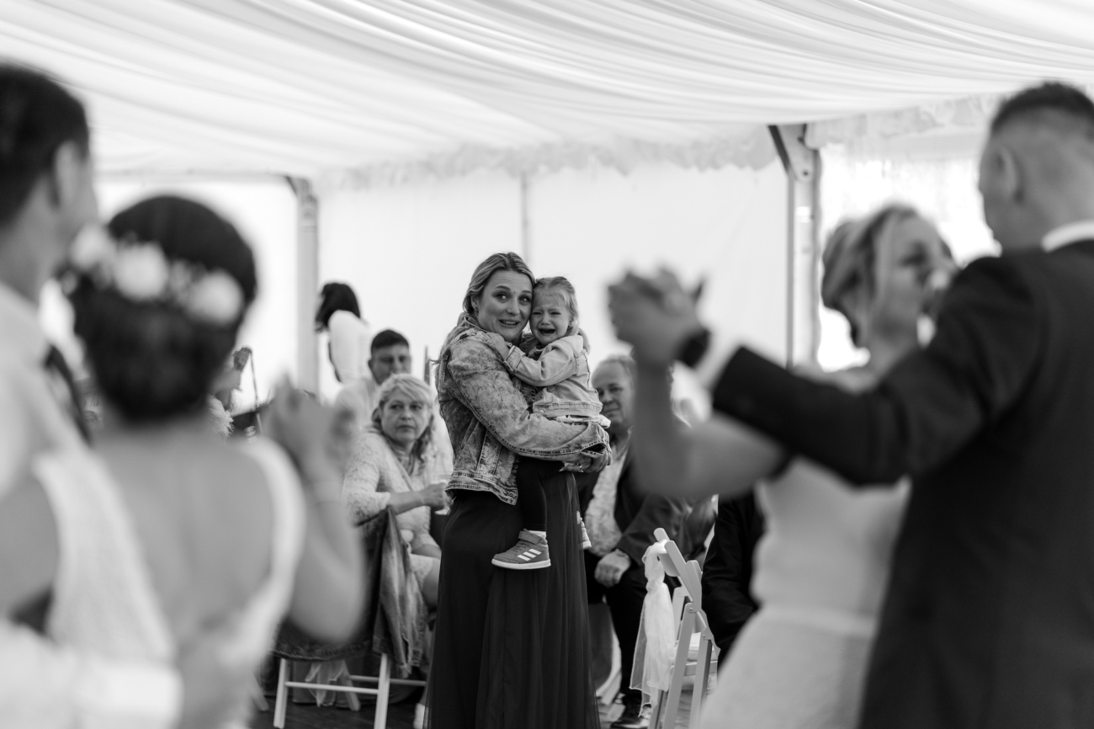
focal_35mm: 85
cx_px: 547
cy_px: 364
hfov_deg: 23.9
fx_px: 2582
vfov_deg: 16.1
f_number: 1.8
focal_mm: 85
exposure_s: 1/500
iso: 100
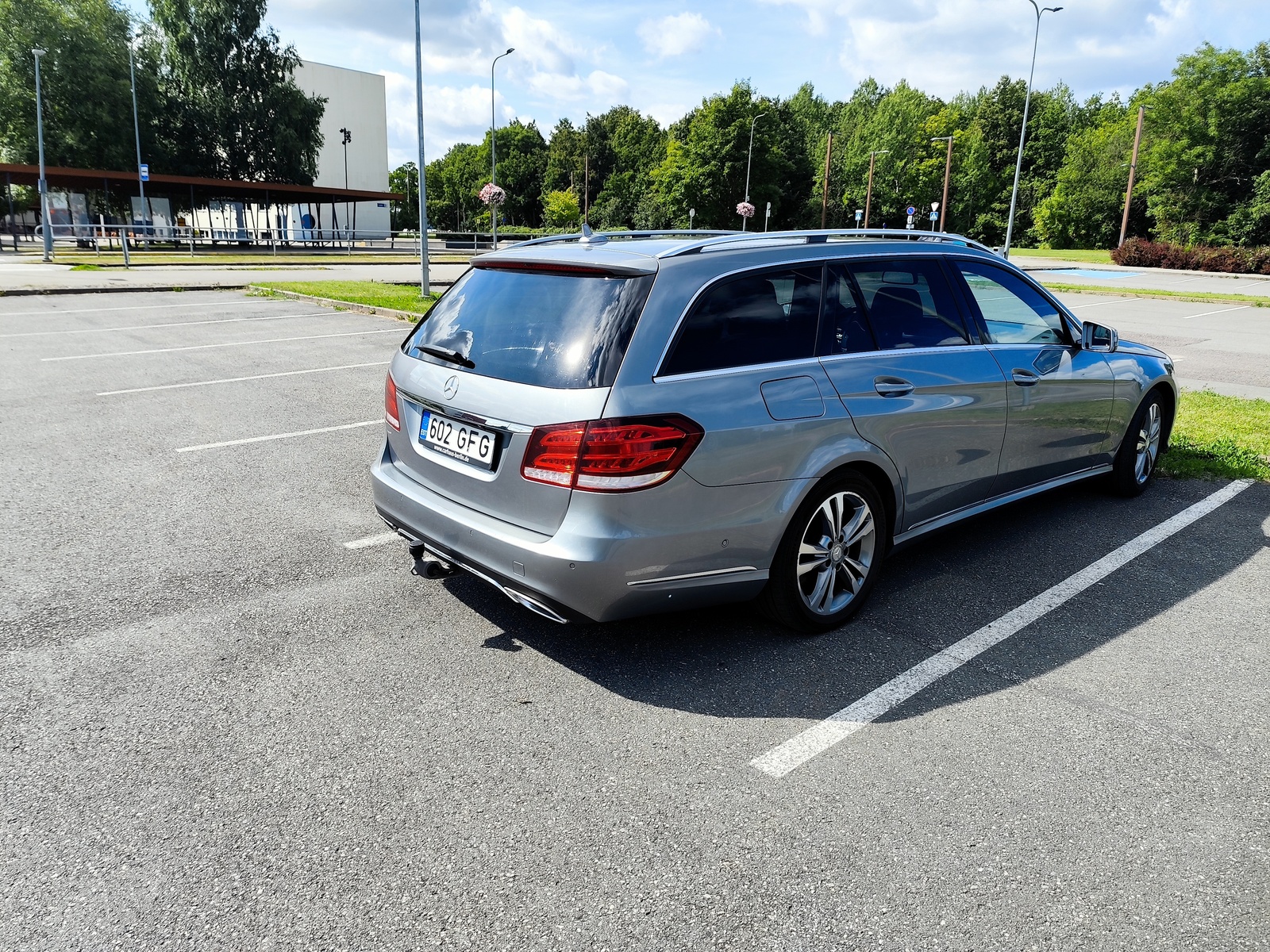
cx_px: 635
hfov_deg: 73.9
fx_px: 844
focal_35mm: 23
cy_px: 476
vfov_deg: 58.9
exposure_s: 1/886
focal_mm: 6.19
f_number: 1.65
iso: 50
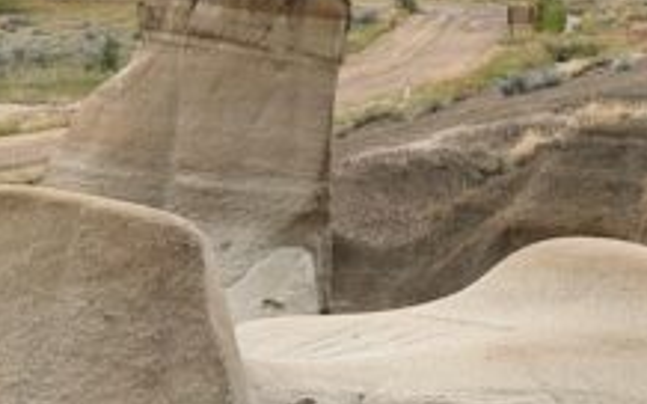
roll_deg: -0.4
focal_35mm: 187
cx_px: -15
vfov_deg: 7.0
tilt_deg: -9.8
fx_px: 3296
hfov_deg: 11.1
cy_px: 398
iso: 80
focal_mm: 6.76
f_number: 1.78
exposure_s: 1/2146
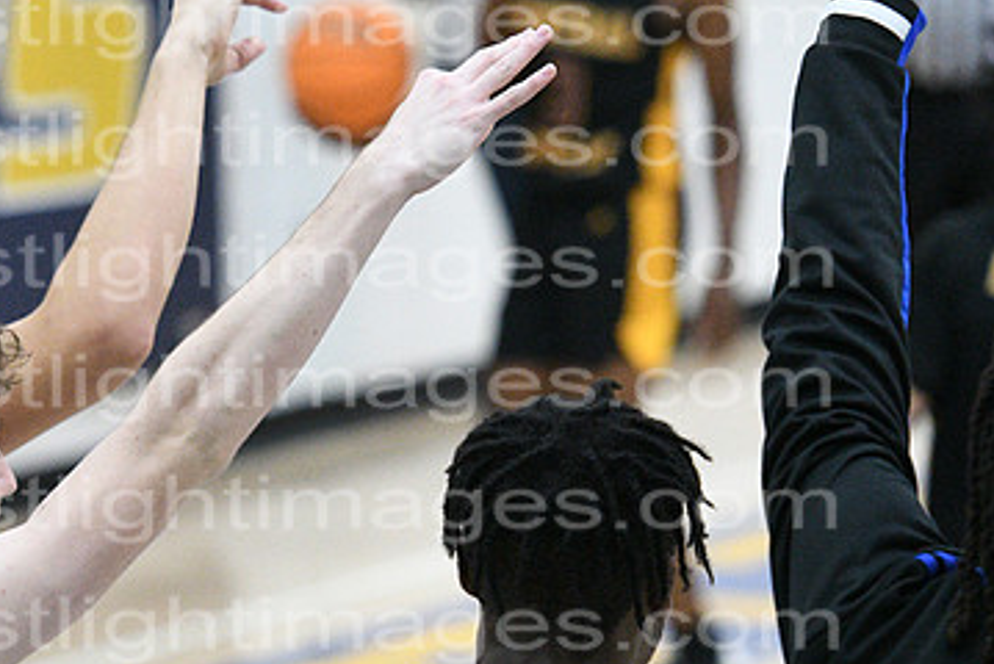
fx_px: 9031
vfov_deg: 4.2
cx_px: 210
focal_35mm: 327
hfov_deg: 6.3
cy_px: 328
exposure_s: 1/800
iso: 11400
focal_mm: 135
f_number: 4
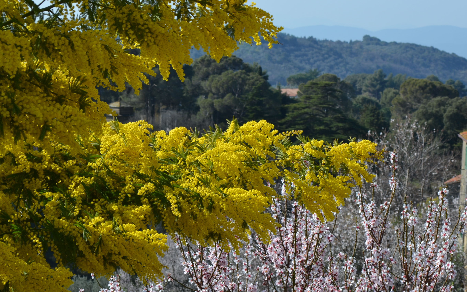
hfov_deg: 19.5
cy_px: 132
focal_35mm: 107
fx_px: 1357
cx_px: 289
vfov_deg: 12.3
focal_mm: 55
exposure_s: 1/250
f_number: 8
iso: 100
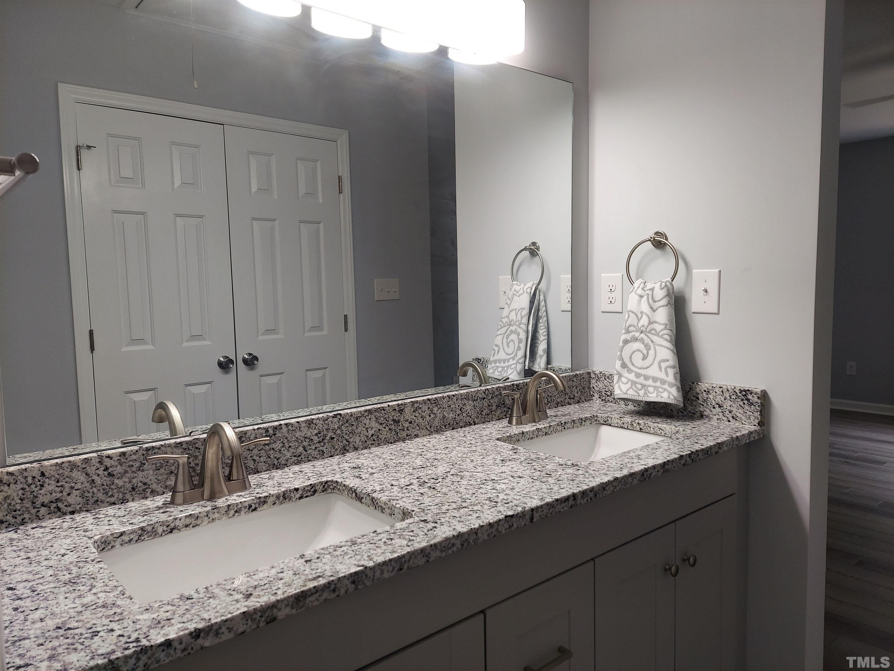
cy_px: 336
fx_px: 620
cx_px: 447
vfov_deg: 56.8
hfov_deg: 71.6
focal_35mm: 24
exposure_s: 1/50
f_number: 1.8
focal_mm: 5.23
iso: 50
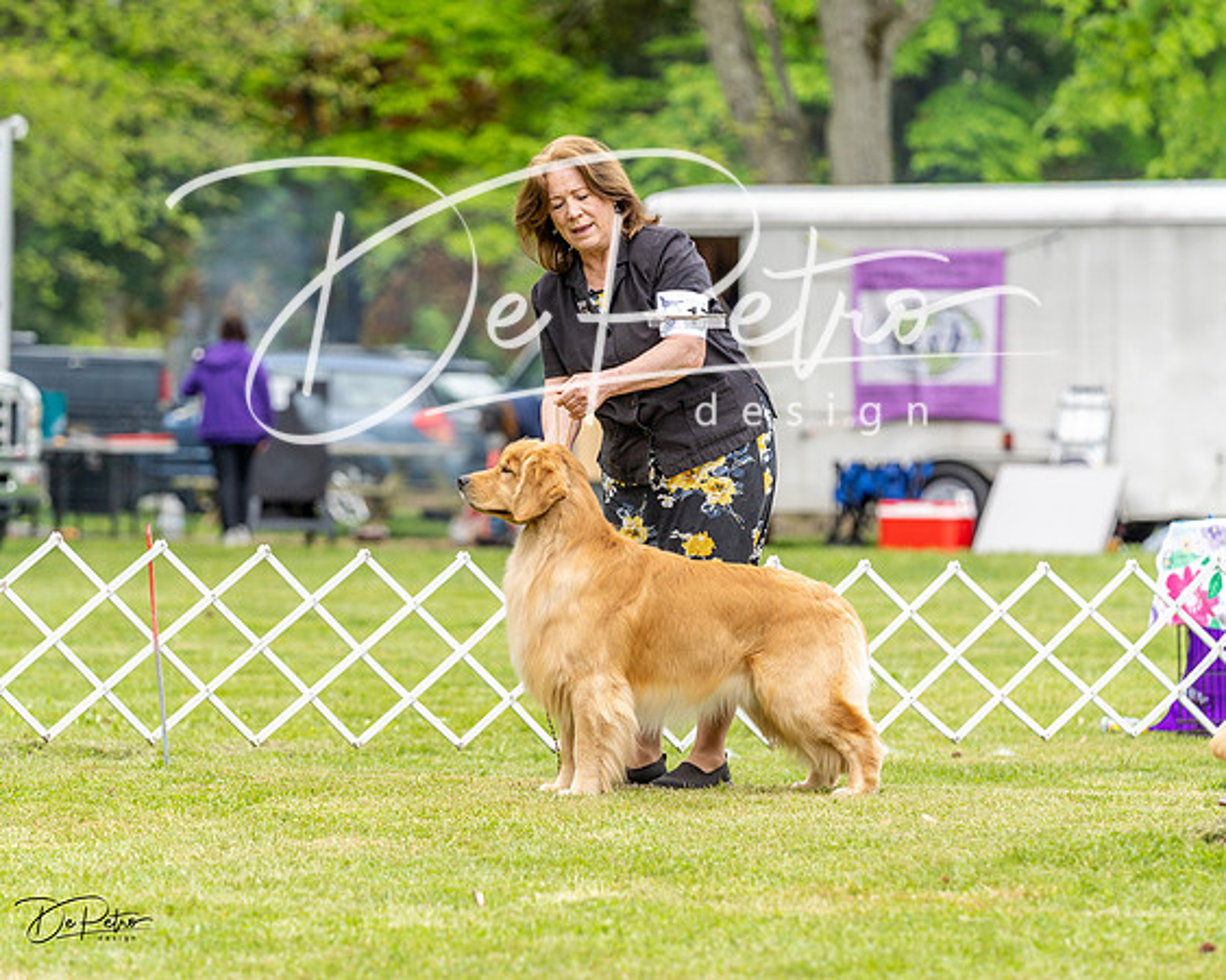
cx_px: 613
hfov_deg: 9.7
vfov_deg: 7.8
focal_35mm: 198
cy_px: 490
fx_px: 7189
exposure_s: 1/800
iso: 400
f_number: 4
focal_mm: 176
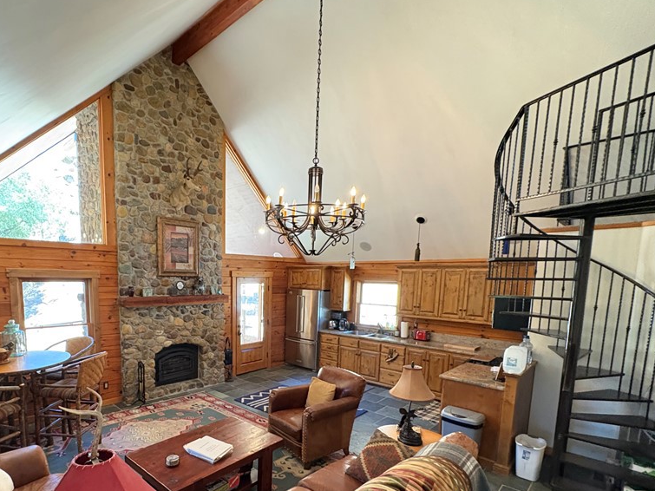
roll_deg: +0.2
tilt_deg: -7.5
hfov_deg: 83.5
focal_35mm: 19
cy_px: 321
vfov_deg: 67.1
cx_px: 259
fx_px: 359
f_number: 2.2
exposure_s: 1/60
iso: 800
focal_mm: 2.22
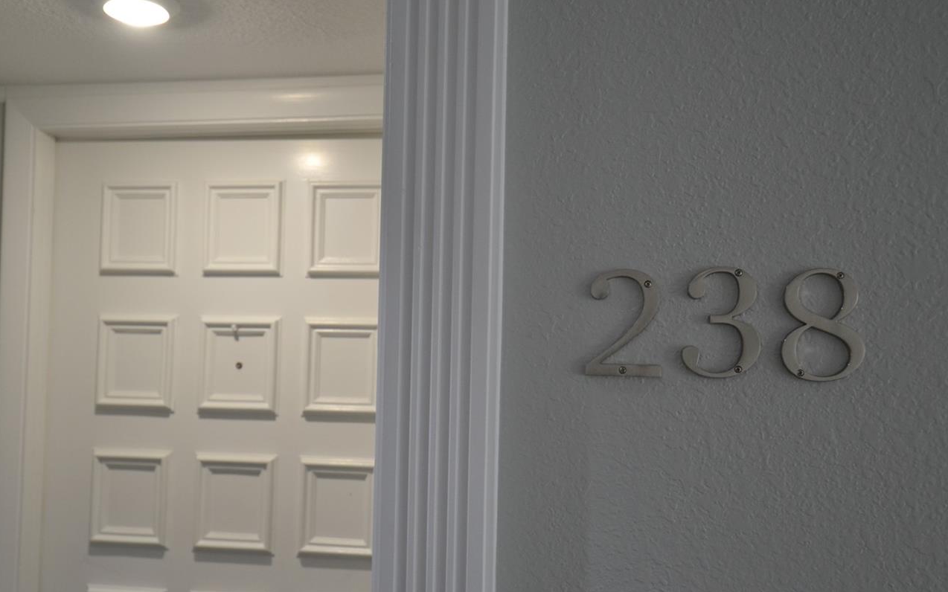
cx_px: 436
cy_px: 348
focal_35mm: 33
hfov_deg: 58.6
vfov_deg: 38.6
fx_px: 843
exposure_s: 1/30
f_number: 4.2
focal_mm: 17
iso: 400
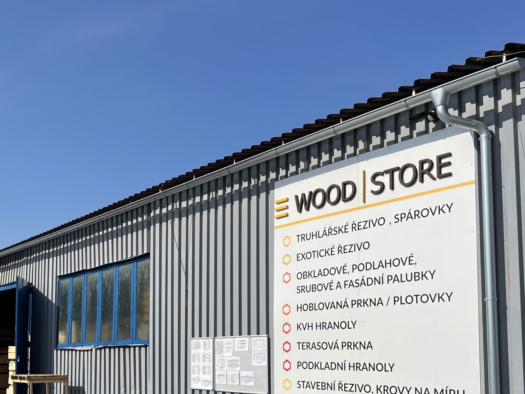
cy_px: 311
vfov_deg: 32.1
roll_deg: -0.2
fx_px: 667
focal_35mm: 44
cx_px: 96
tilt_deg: +6.6
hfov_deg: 40.9
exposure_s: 1/6494
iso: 32
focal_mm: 4.2
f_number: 1.6
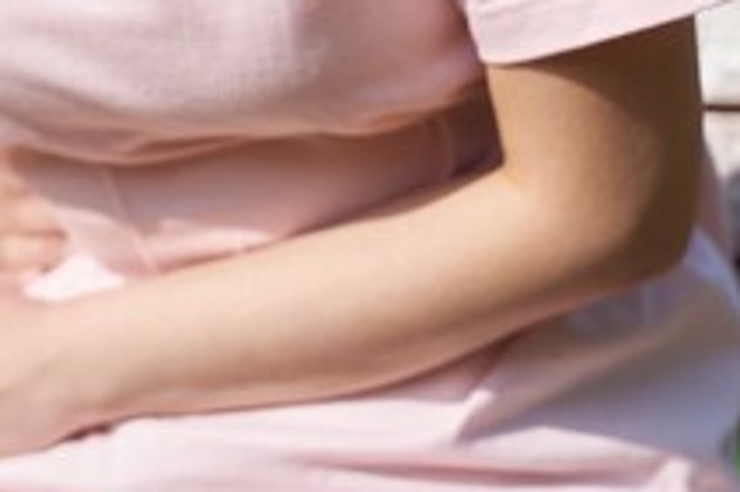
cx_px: 199
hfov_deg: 10.4
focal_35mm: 198
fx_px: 4067
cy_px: -94
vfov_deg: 6.9
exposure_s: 1/1000
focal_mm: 70
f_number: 4
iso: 160
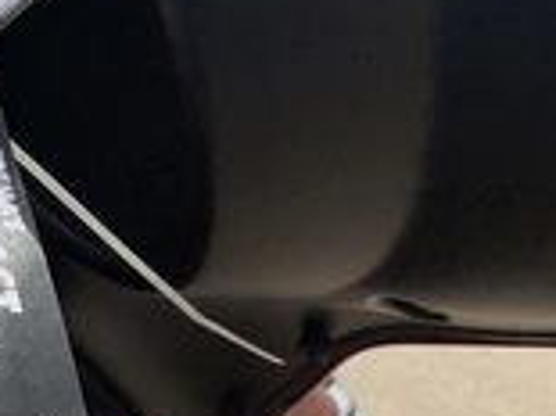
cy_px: 430
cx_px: -25
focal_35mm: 75
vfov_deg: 19.0
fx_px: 1204
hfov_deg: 24.6
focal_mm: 3
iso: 25
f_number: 1.8
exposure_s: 1/2959
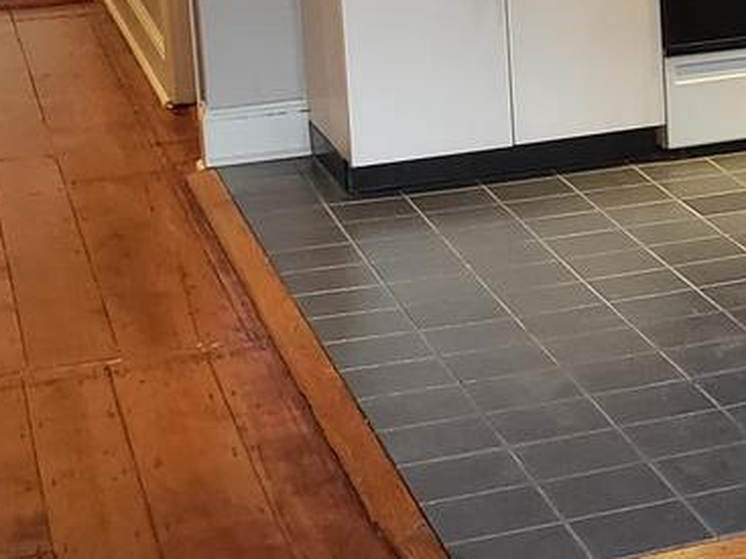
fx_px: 2197
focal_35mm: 102
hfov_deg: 17.1
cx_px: 1175
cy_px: -83
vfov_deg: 14.1
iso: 250
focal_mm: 4.3
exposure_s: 1/40
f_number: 2.4
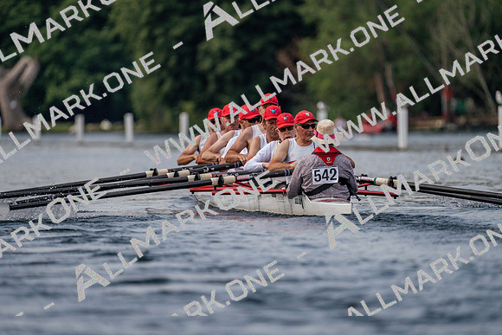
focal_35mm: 600
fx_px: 8368
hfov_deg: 3.4
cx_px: 251
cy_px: 168
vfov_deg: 2.3
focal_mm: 600
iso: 320
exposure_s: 1/1600
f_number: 6.3
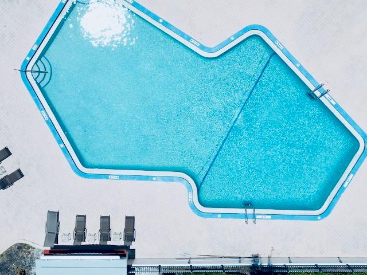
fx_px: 509
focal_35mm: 48
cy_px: 88
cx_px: 175
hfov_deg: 39.6
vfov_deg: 30.0
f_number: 1.7
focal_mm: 6.72
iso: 100
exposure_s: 1/5000
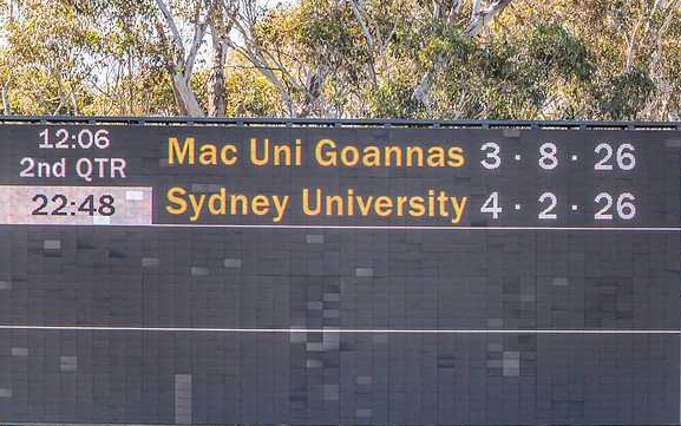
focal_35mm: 477
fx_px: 8855
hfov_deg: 4.4
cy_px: 203
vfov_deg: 2.8
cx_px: 377
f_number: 4
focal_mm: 420
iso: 800
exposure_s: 1/1600
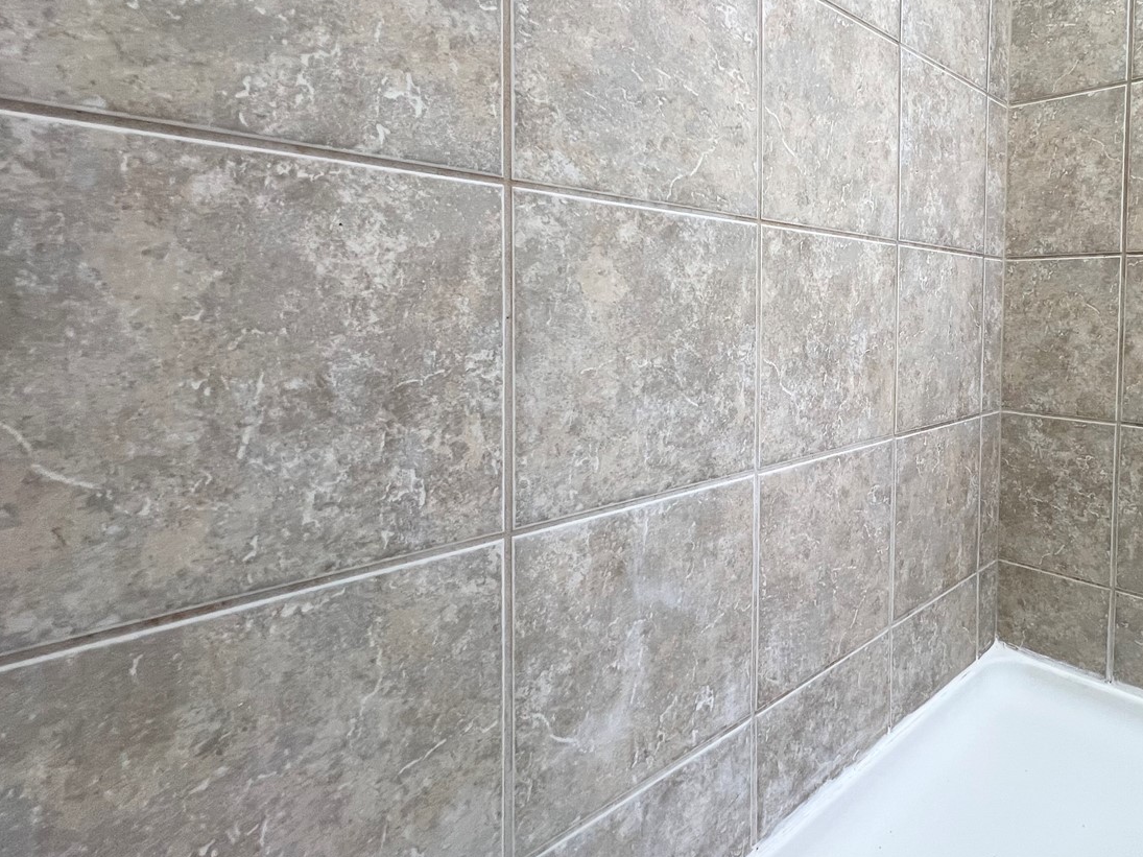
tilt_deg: -2.2
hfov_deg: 80.0
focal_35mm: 19
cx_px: 816
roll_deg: -0.9
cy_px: 334
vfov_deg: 67.9
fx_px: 627
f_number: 1.8
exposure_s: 1/60
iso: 125
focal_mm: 1.57
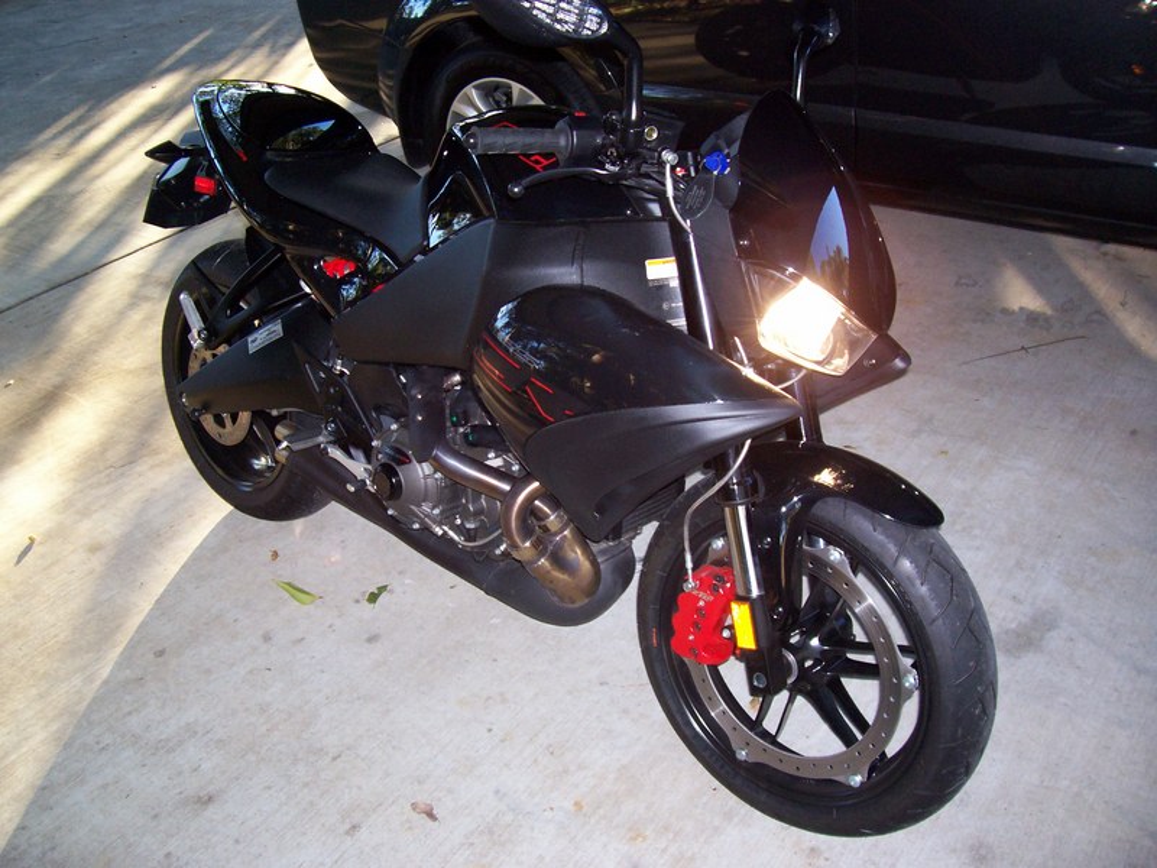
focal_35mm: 34
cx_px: 578
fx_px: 1136
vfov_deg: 41.8
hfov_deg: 54.0
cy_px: 434
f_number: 2.7
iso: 140
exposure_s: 1/112
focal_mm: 5.6
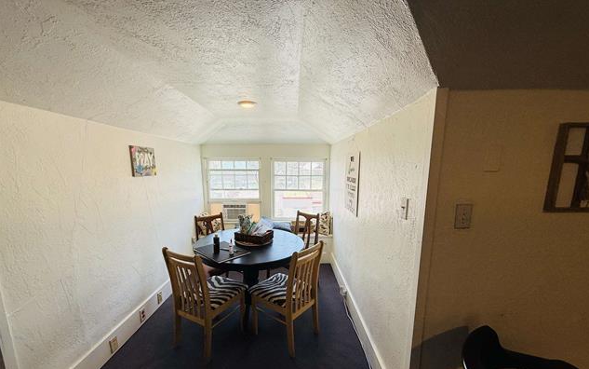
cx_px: 296
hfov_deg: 101.4
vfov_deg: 74.5
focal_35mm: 15
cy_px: 208
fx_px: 241
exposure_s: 1/134
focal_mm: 2.22
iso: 50
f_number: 2.2
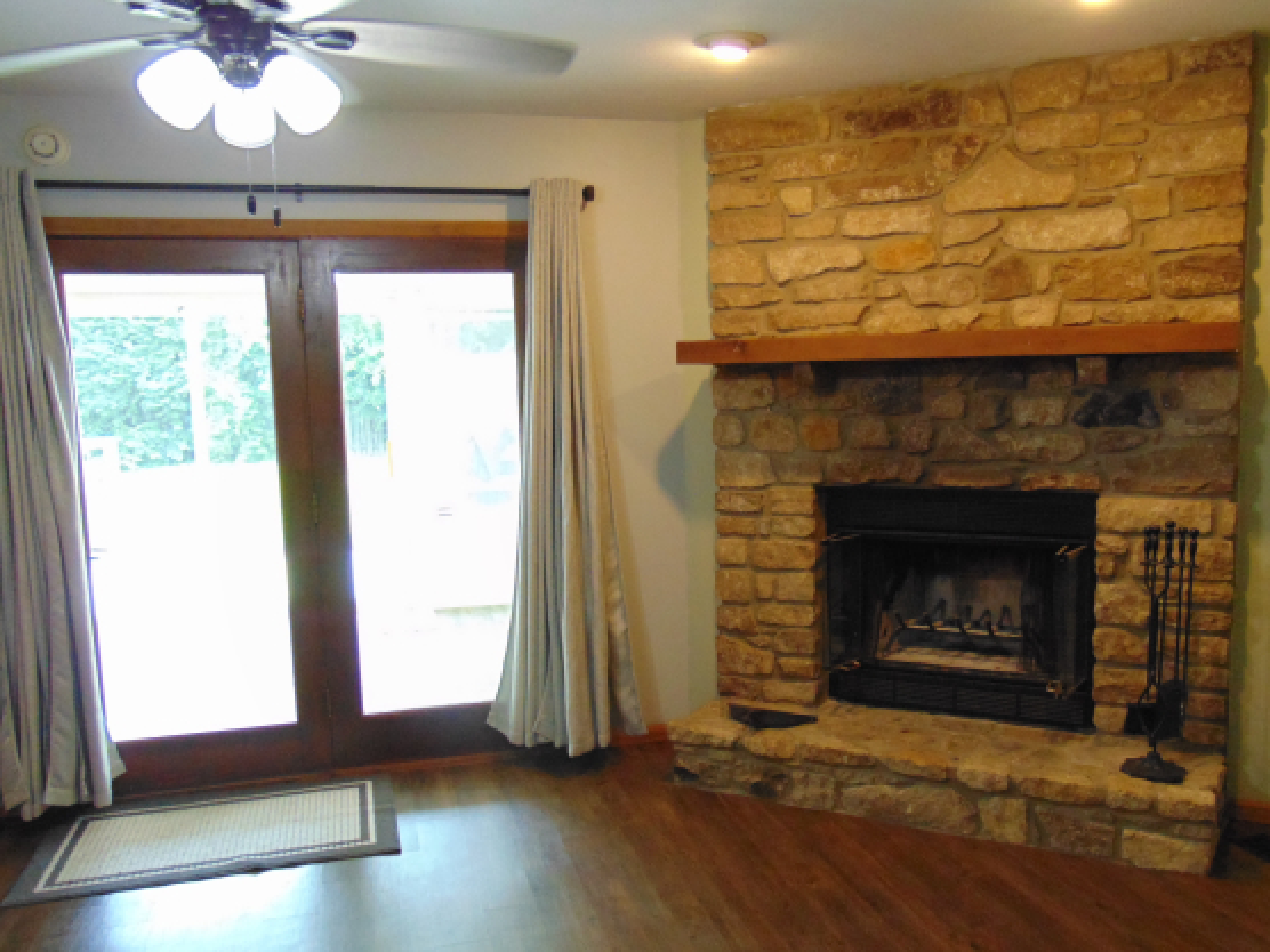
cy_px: 523
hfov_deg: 59.9
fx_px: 1101
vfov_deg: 46.7
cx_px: 686
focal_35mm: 30
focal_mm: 4.5
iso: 320
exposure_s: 1/30
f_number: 3
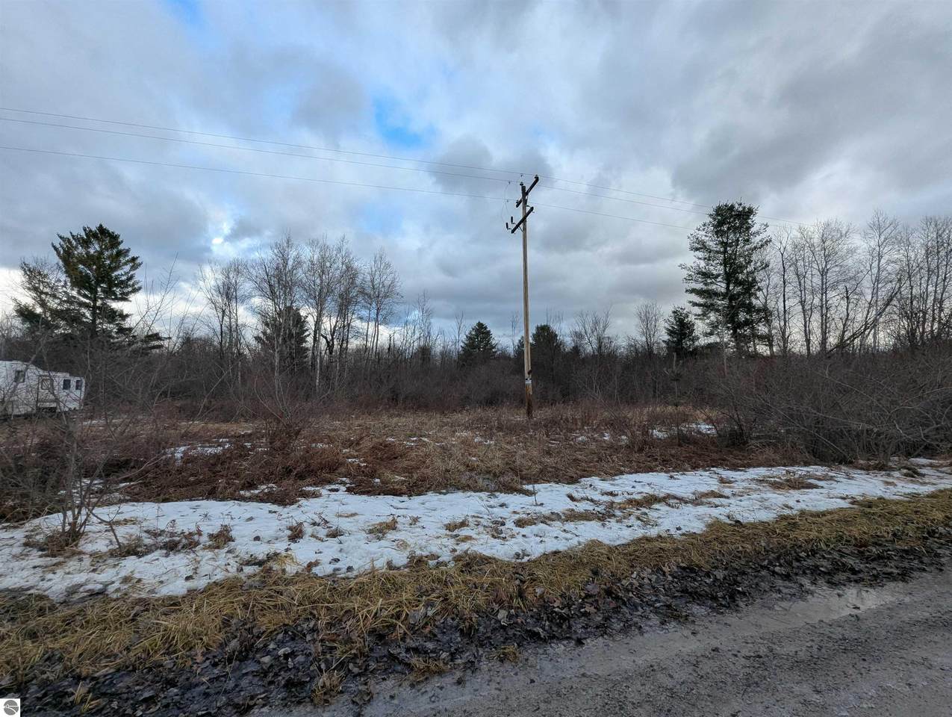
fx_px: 358
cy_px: 358
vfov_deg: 90.1
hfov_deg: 106.1
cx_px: 476
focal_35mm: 13
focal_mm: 1.95
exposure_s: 1/549
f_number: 2.2
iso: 50
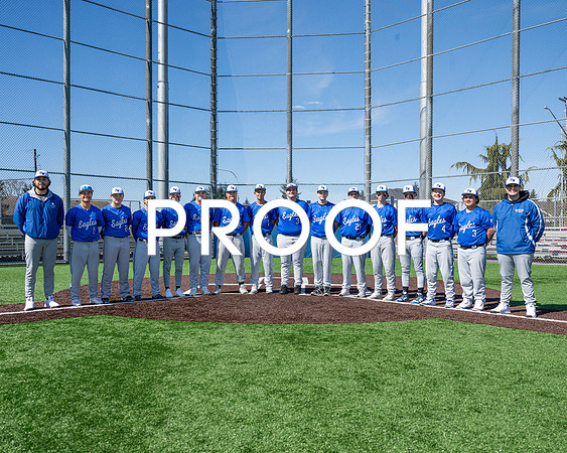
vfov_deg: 43.8
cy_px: 242
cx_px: 269
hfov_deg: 53.4
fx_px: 563
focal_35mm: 34
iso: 100
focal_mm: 25.5
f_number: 4
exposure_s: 1/800
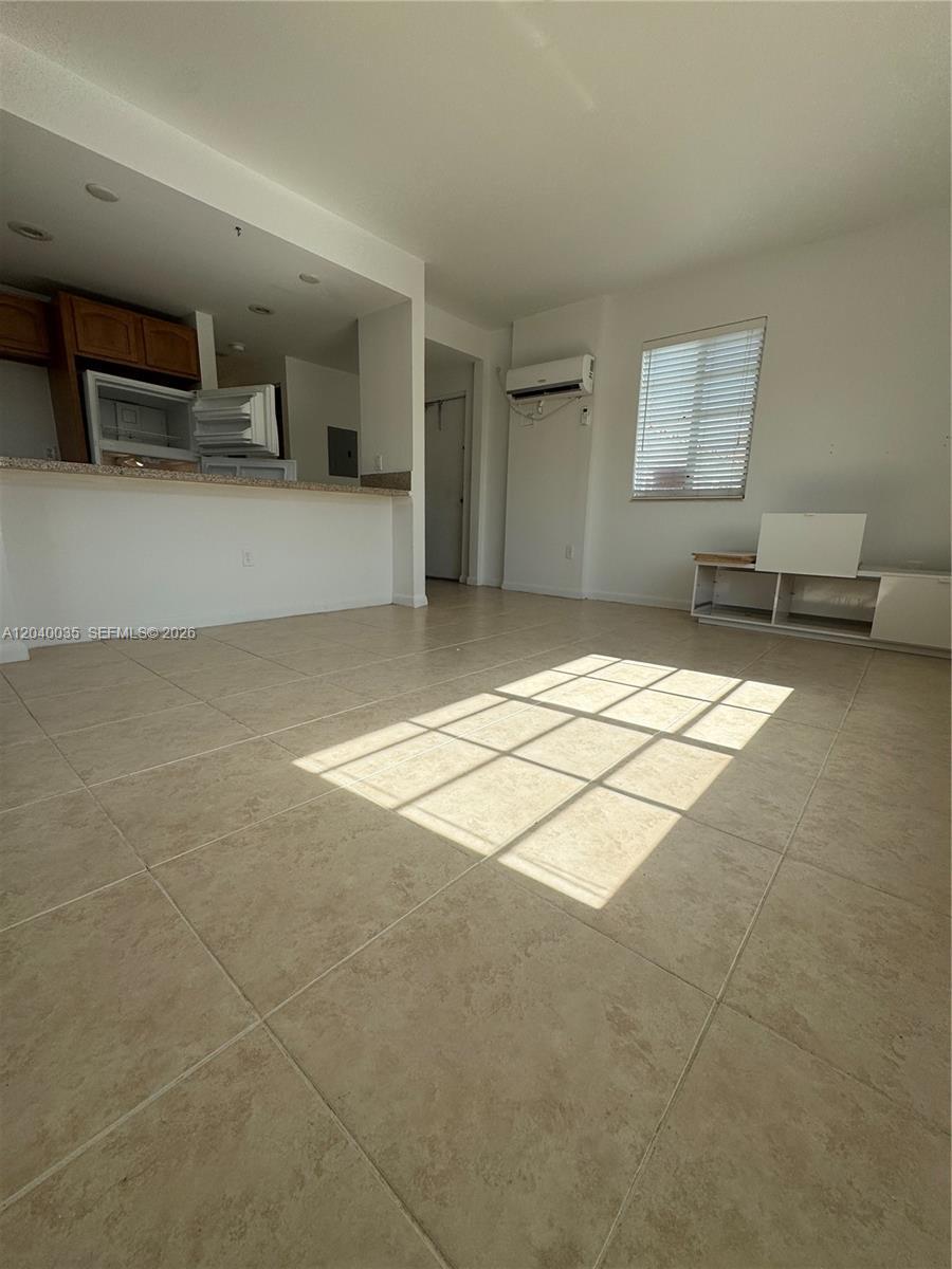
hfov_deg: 85.7
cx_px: 476
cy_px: 634
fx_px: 513
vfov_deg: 102.1
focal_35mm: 14
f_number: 2.2
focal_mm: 2.22
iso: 50
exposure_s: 1/932
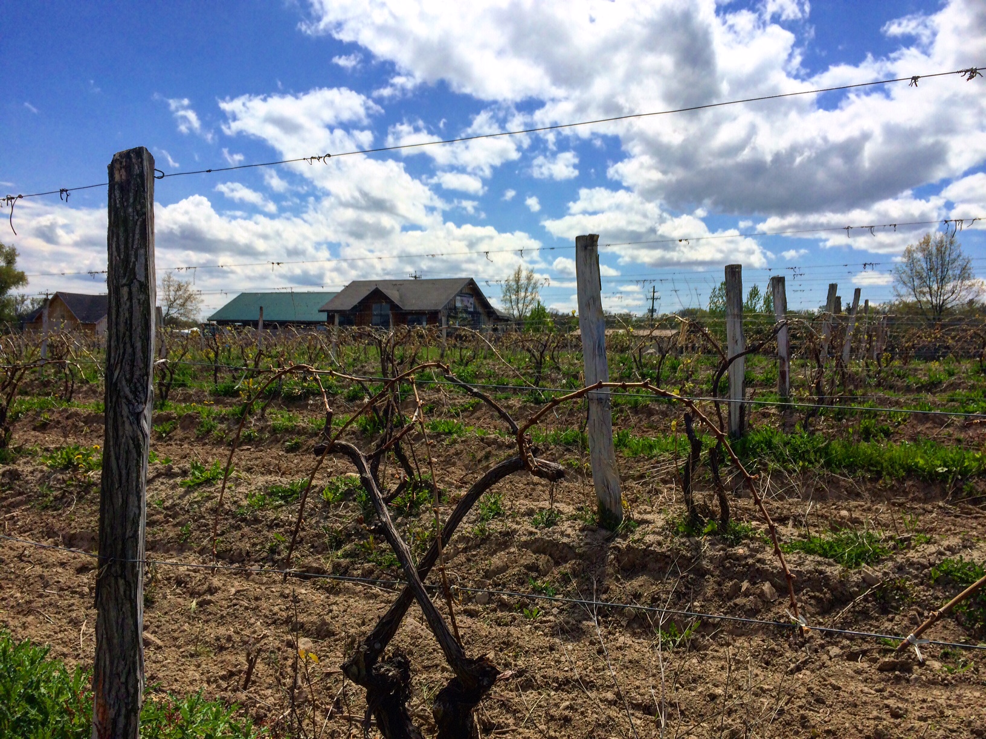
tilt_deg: -2.0
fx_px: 826
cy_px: 370
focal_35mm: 29
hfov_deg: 61.7
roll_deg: -1.2
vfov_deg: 48.2
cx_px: 493
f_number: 2.2
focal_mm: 4.15
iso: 32
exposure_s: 1/4115
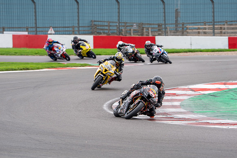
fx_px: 1977
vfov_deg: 4.6
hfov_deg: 6.9
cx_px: 119
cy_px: 79
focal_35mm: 300
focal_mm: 300
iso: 400
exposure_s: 1/400
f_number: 6.3
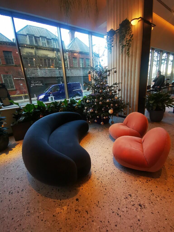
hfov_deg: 78.1
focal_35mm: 16
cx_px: 87
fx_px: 107
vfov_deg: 94.5
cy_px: 116
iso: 250
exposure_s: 1/100
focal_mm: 2.35
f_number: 2.2
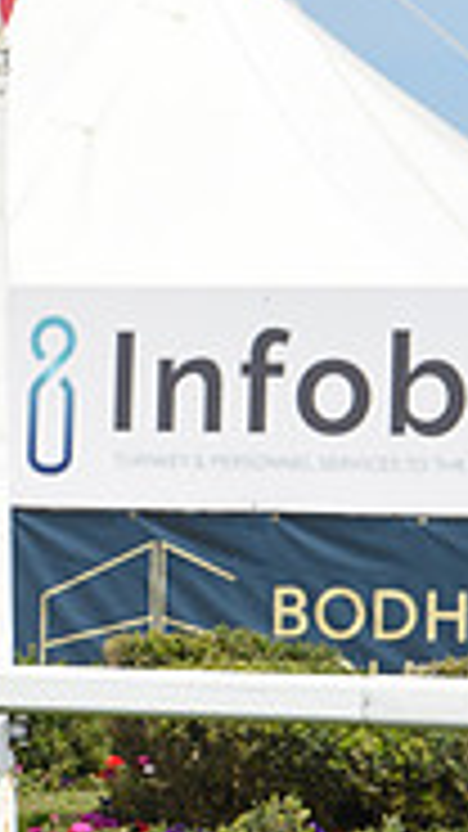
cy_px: 555
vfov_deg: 5.5
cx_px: -756
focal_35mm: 395
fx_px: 8718
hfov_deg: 3.0
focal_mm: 120
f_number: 5.6
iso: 500
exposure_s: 1/3200
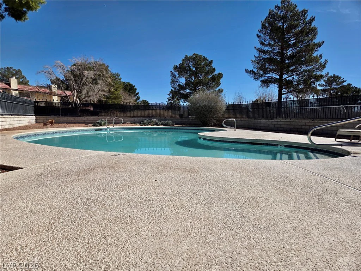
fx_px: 240
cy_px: 136
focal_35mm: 23
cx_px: 180
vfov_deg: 58.9
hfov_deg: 73.9
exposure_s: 1/7891
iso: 50
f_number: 1.8
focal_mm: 5.4
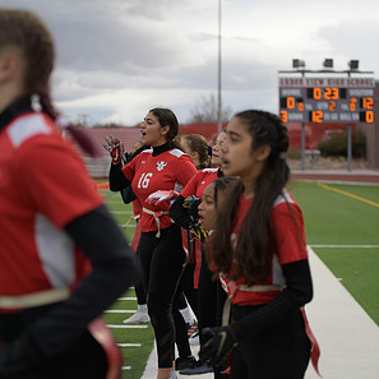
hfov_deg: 19.3
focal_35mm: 90
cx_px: 189
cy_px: 193
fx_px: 1115
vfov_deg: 19.3
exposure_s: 1/200
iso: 220
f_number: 2.8
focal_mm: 70
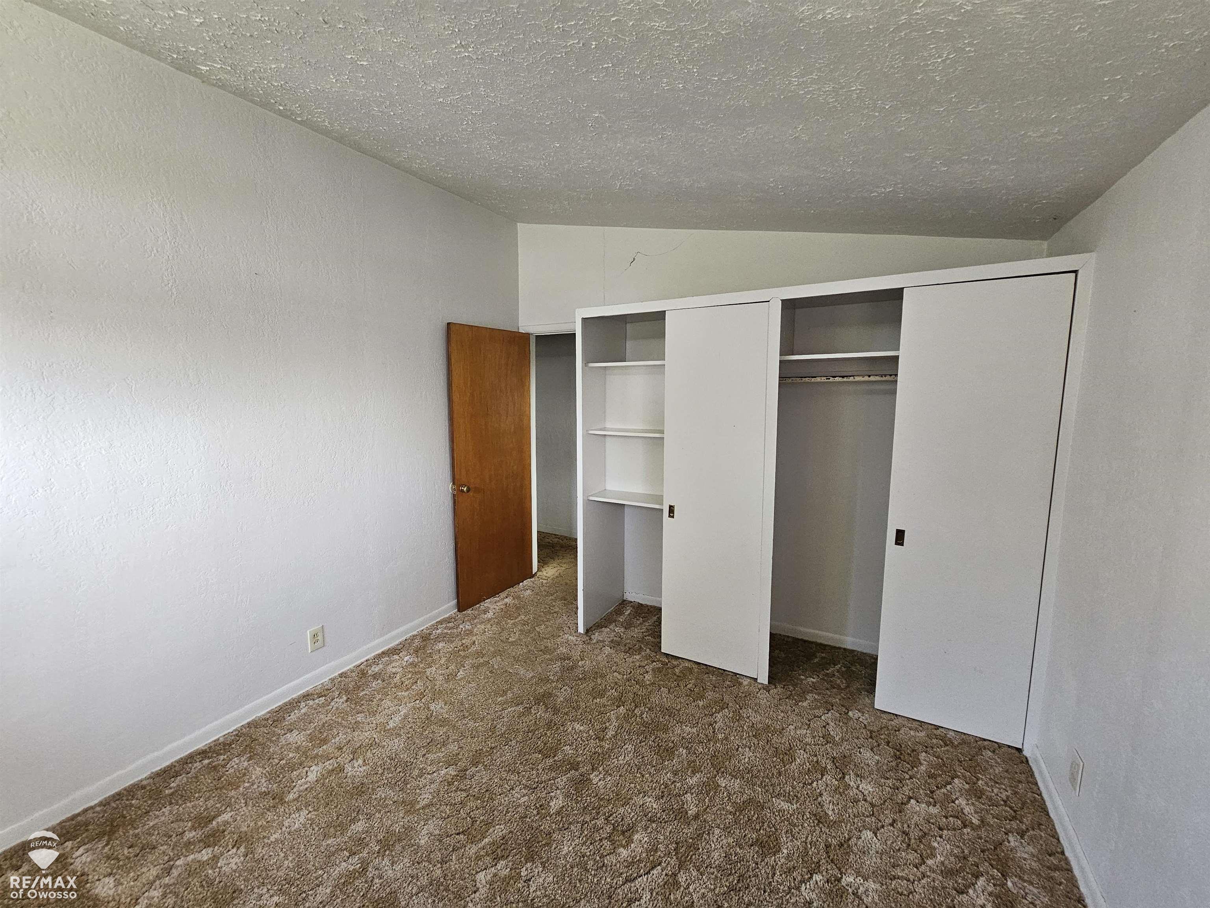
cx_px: 605
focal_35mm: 13
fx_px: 454
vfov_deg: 89.9
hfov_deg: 106.2
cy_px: 454
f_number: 2.2
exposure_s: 1/100
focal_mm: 2.2
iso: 320
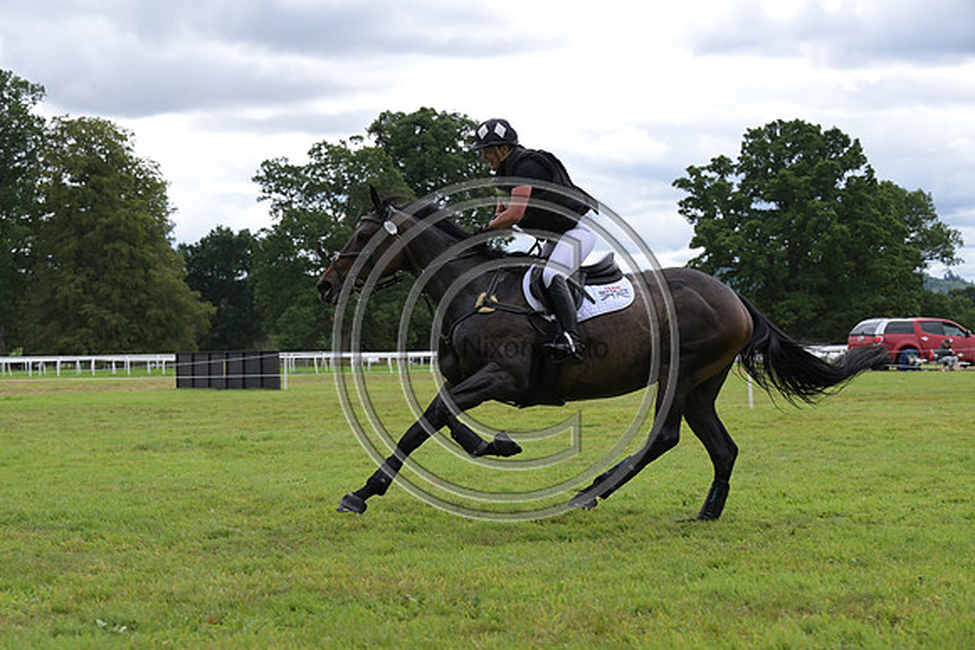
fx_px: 2059
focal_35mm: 76
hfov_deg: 26.6
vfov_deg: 18.0
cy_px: 325
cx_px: 488
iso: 560
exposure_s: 1/1250
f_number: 5.6
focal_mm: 76
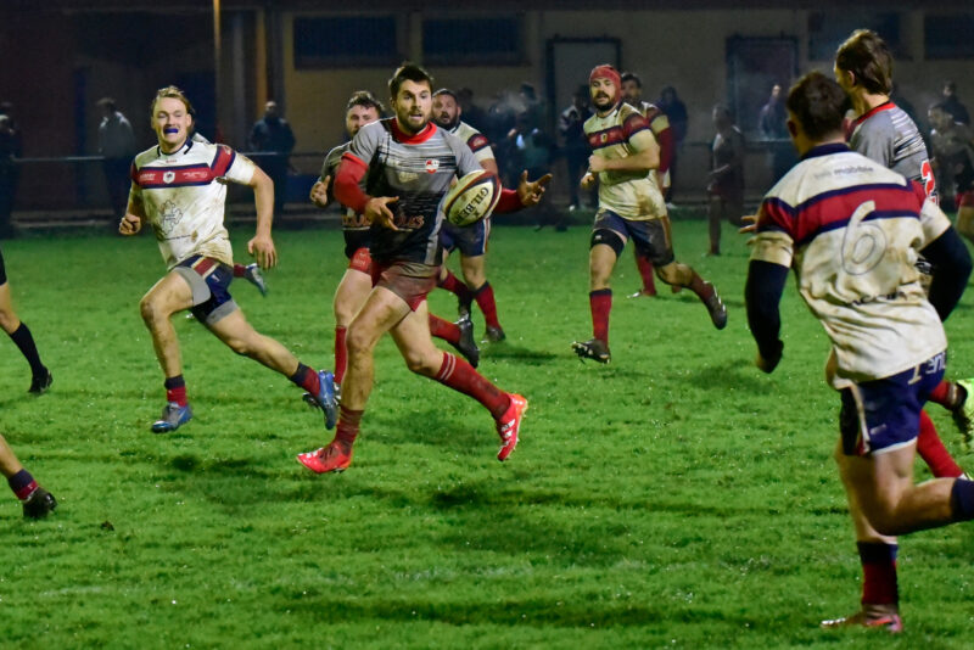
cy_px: 325
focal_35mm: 90
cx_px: 487
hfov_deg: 22.6
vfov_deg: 15.2
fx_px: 2436
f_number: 3.5
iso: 10000
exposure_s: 1/1000
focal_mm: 90
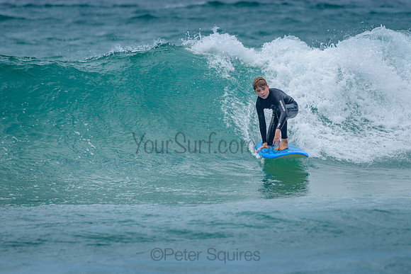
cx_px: 244
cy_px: 117
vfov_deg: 2.2
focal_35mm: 613
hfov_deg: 3.4
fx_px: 6999
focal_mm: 500
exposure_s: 1/2000
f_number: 5.6
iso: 200
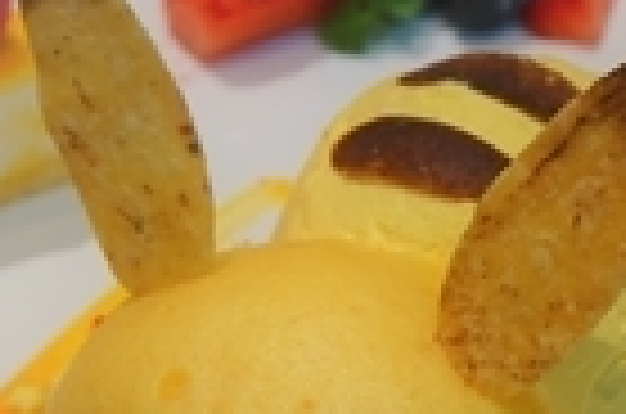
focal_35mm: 200
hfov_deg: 10.3
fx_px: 3463
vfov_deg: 6.8
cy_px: 374
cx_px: 446
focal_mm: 41
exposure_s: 1/20
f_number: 8
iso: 200
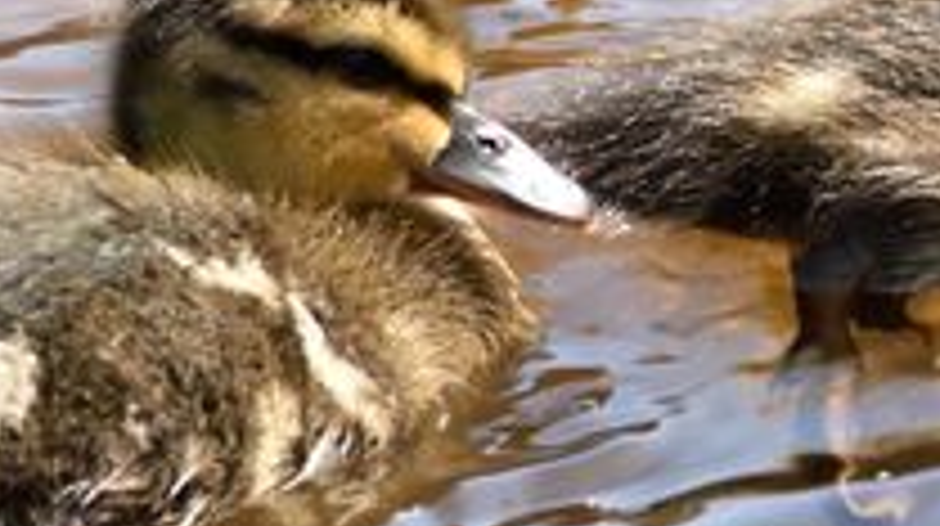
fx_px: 57635
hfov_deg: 0.9
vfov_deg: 0.5
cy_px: 191
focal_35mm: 2315
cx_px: 2033
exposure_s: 1/500
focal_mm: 300
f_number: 10
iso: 640
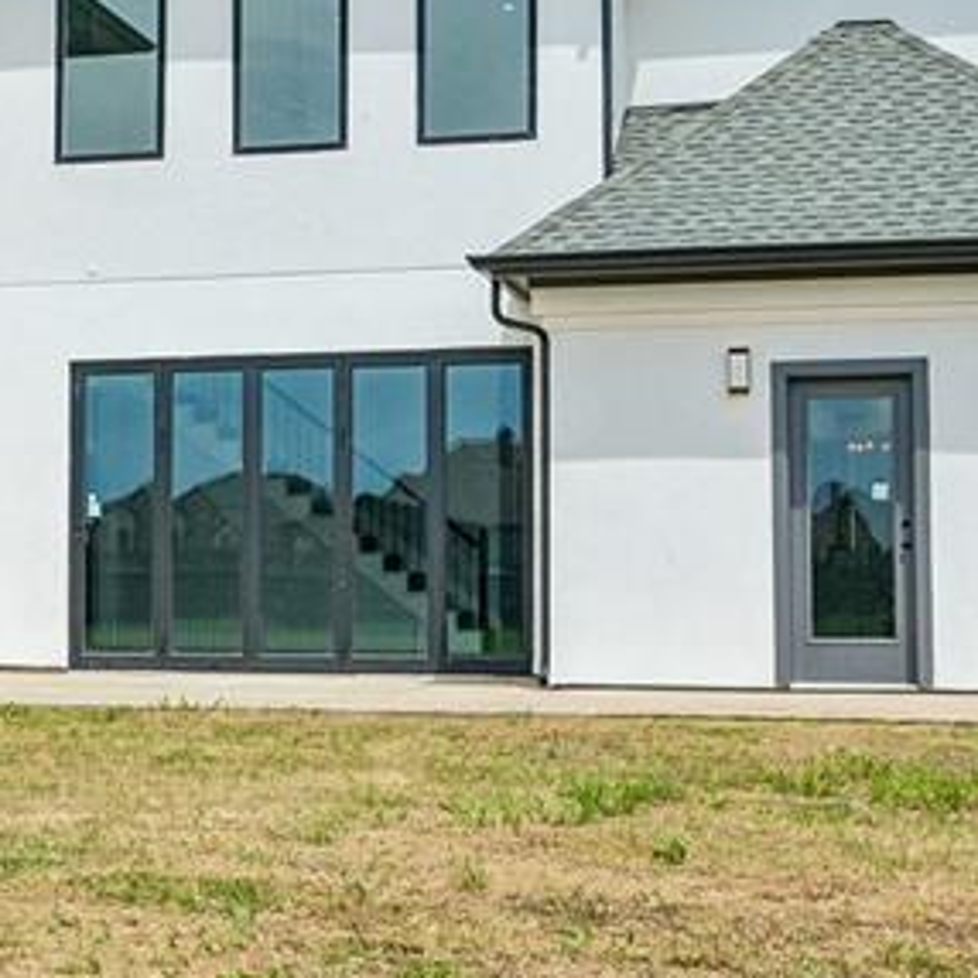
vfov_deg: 25.1
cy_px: 144
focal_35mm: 67
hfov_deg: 24.3
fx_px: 2142
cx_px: -58
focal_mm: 22
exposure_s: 1/2000
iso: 400
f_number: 8
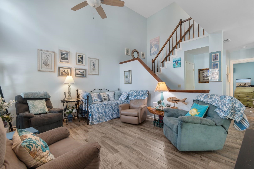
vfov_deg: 77.3
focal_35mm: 15
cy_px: 84
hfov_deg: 100.4
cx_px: 127
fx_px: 106
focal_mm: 10
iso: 100
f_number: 4.5
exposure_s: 1/8
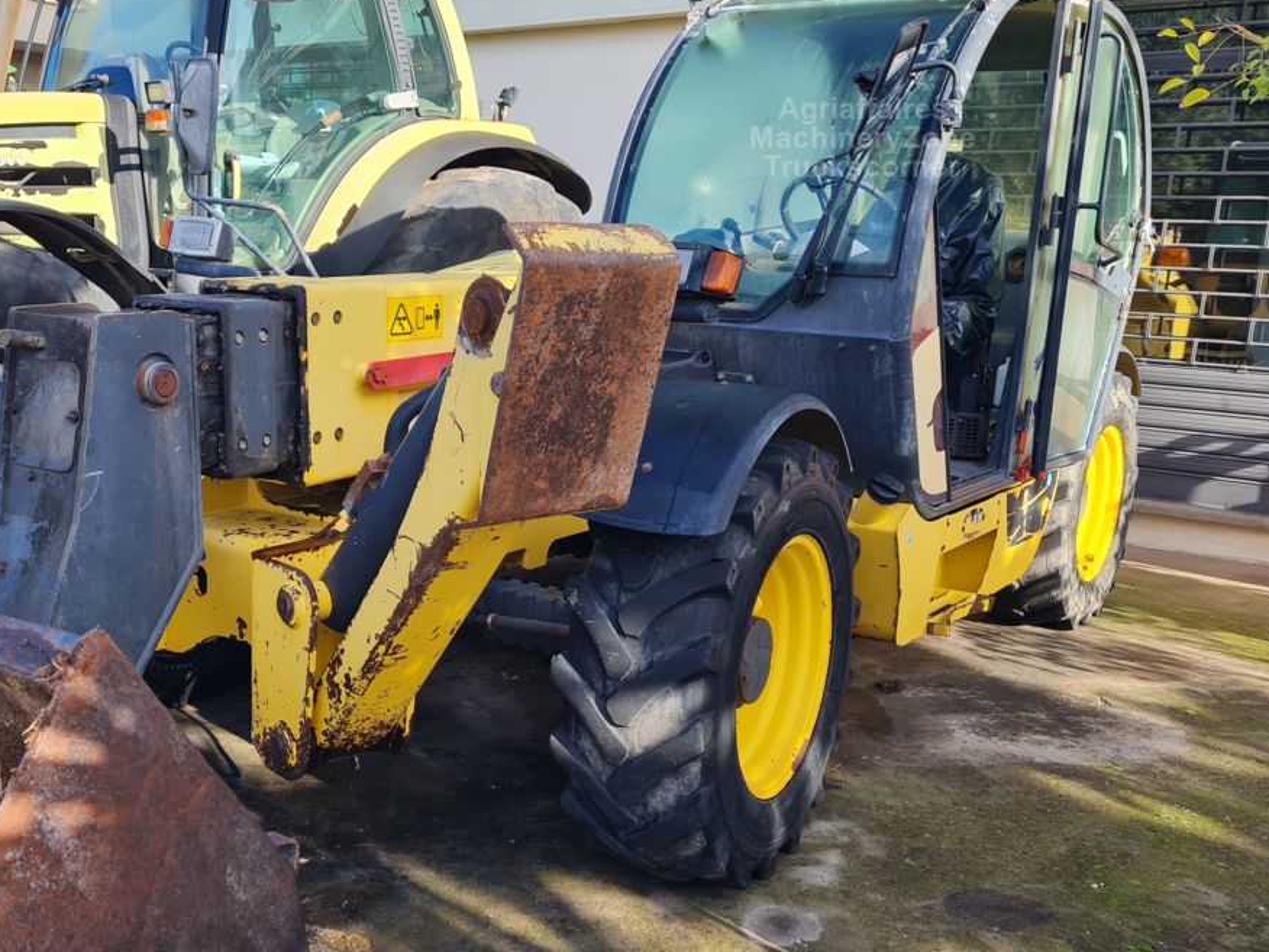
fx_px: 1393
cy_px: 535
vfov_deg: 37.7
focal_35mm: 38
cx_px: 479
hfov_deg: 48.5
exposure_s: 1/622
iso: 50
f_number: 1.8
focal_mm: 5.4
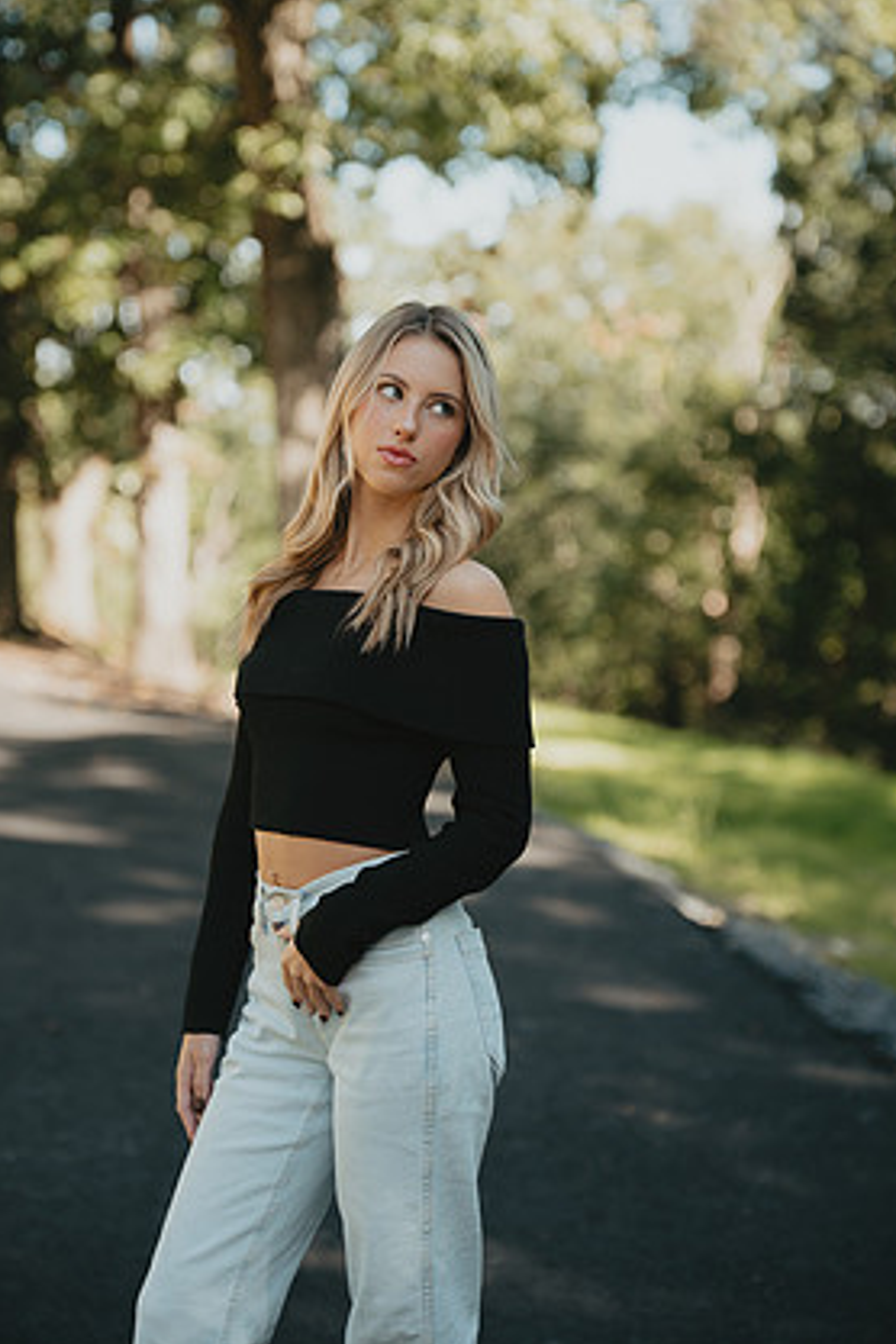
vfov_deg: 29.7
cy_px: 645
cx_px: 422
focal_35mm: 68
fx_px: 2538
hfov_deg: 20.0
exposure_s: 1/500
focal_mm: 63
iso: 100
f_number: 2
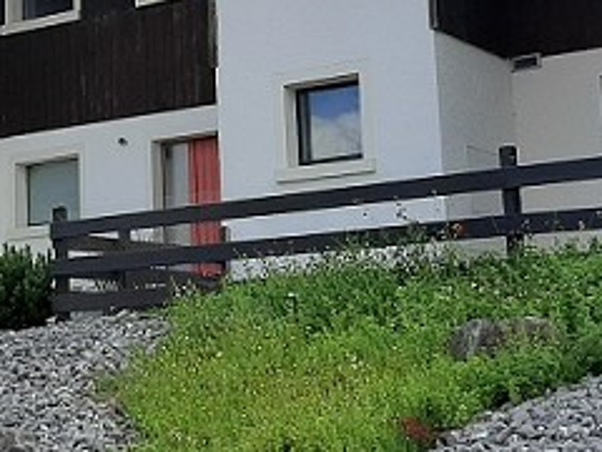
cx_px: 25
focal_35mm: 90
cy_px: 126
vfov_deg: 16.3
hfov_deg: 21.2
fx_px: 1565
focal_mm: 3.93
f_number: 1.7
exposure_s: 1/3663
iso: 40
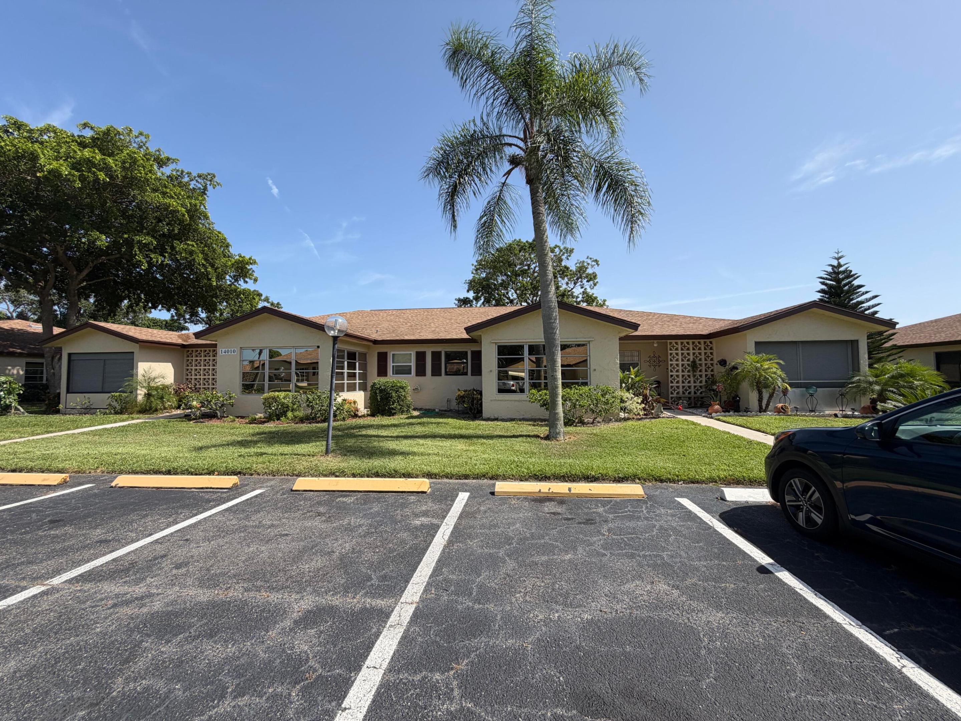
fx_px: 389
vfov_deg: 85.7
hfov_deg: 102.1
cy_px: 360
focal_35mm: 14
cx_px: 480
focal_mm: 2.22
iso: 20
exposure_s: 1/830
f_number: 2.2
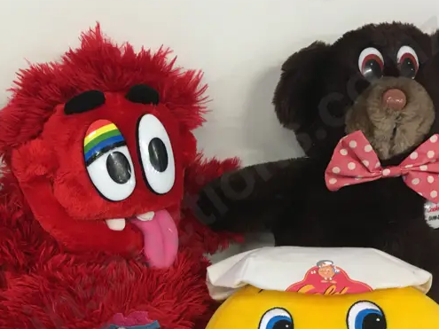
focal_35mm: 60
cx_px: 82
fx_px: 761
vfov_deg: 23.7
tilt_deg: -23.0
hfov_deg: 31.3
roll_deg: -0.1
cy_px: 299
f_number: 2.2
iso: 32
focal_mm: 4.15
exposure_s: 1/17
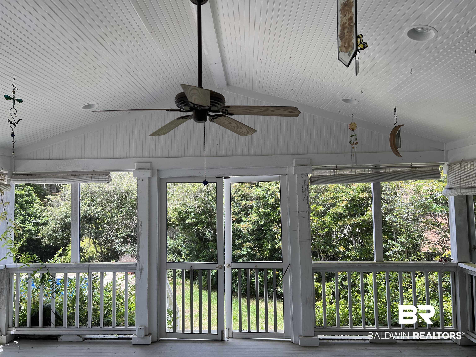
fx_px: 358
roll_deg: +1.3
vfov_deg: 53.1
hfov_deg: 67.3
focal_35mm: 26
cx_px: 238
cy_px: 178
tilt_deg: +3.4
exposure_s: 1/692
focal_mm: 5.7
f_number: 1.5
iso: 50
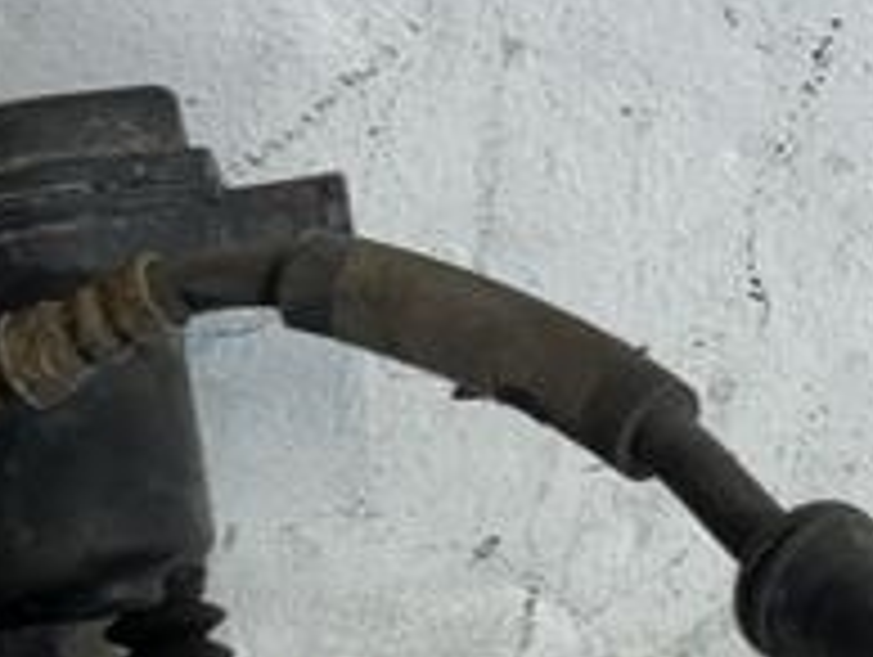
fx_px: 3990
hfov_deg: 12.4
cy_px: 662
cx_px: 112
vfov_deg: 9.3
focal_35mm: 158
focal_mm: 6.86
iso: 100
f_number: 1.78
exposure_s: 1/50
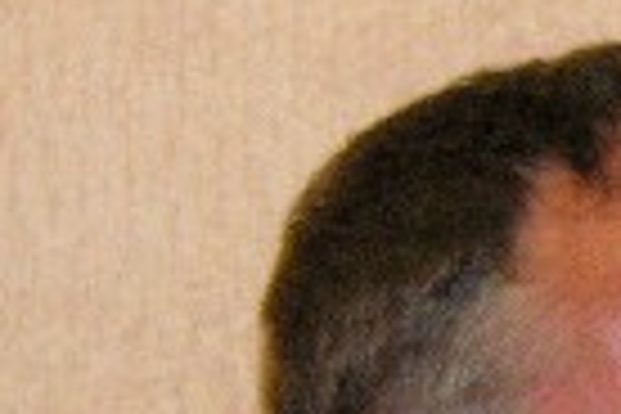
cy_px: 1017
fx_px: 7365
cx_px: 1472
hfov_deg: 4.7
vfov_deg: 3.2
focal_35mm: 427
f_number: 3.3
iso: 200
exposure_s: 1/60.1
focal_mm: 18
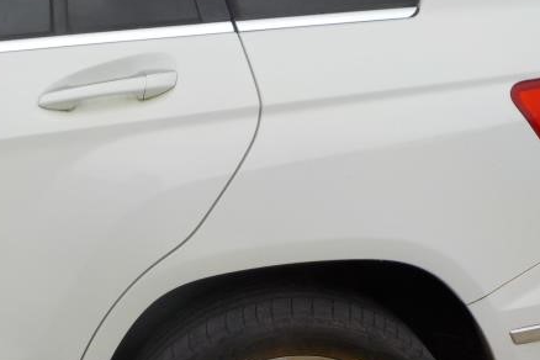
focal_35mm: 57
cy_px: 353
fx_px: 855
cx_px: 206
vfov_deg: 22.9
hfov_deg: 34.9
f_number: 3.3
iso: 125
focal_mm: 4.1
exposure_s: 1/500
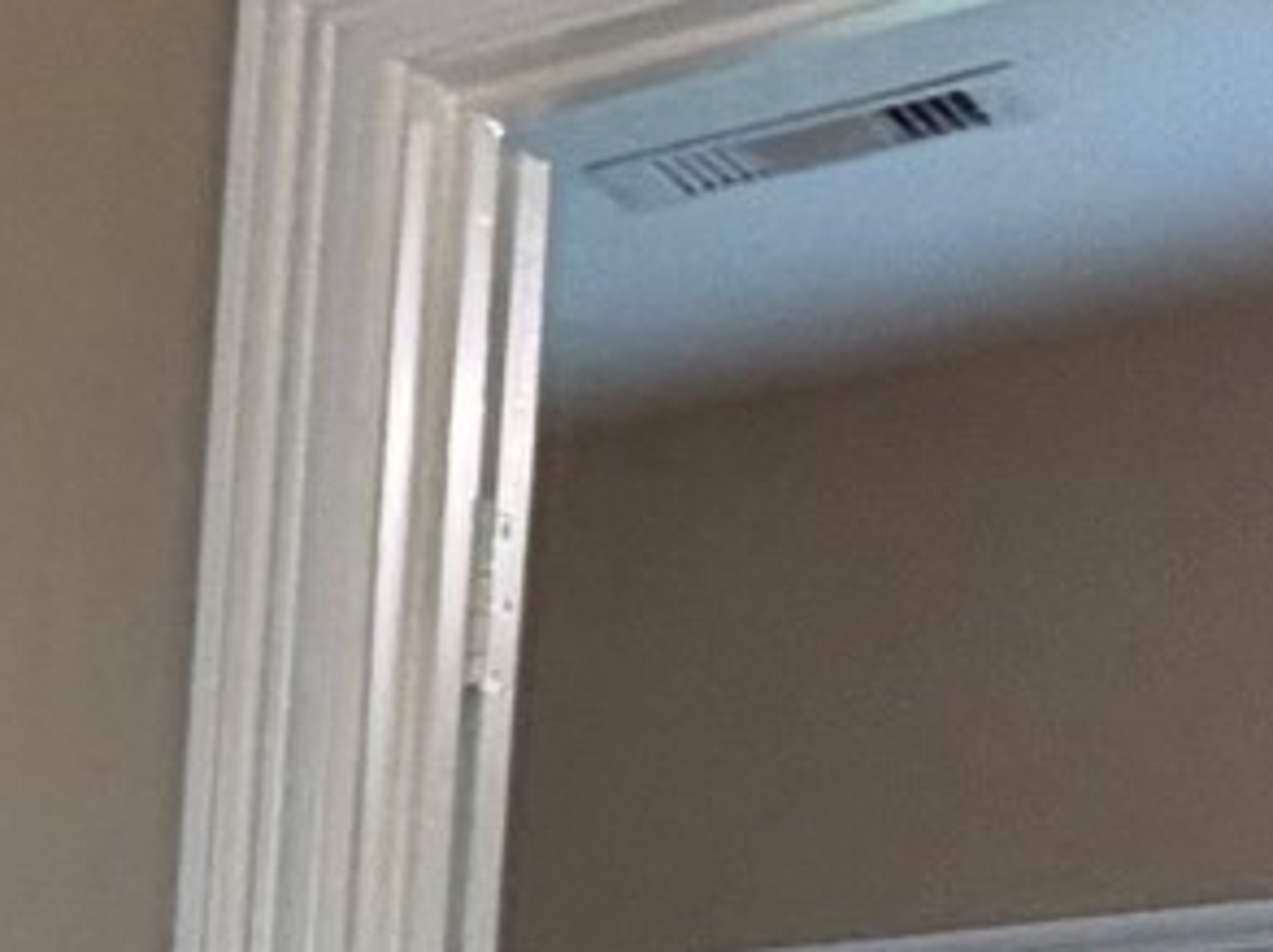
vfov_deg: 13.1
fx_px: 3600
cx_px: -2589
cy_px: 1874
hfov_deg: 11.3
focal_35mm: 98
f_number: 2.2
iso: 200
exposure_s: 1/60
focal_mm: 2.22
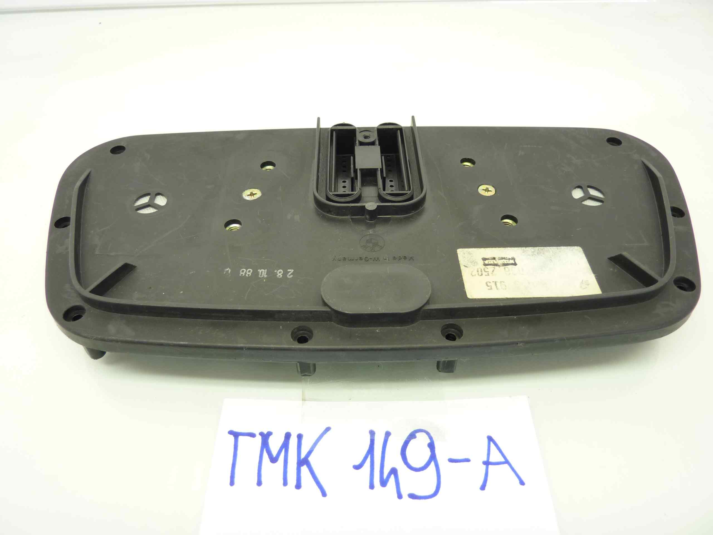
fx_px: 515
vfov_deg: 54.9
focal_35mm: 25
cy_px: 268
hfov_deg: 69.4
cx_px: 356
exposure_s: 1/15
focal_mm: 4.1
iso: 125
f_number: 3.3
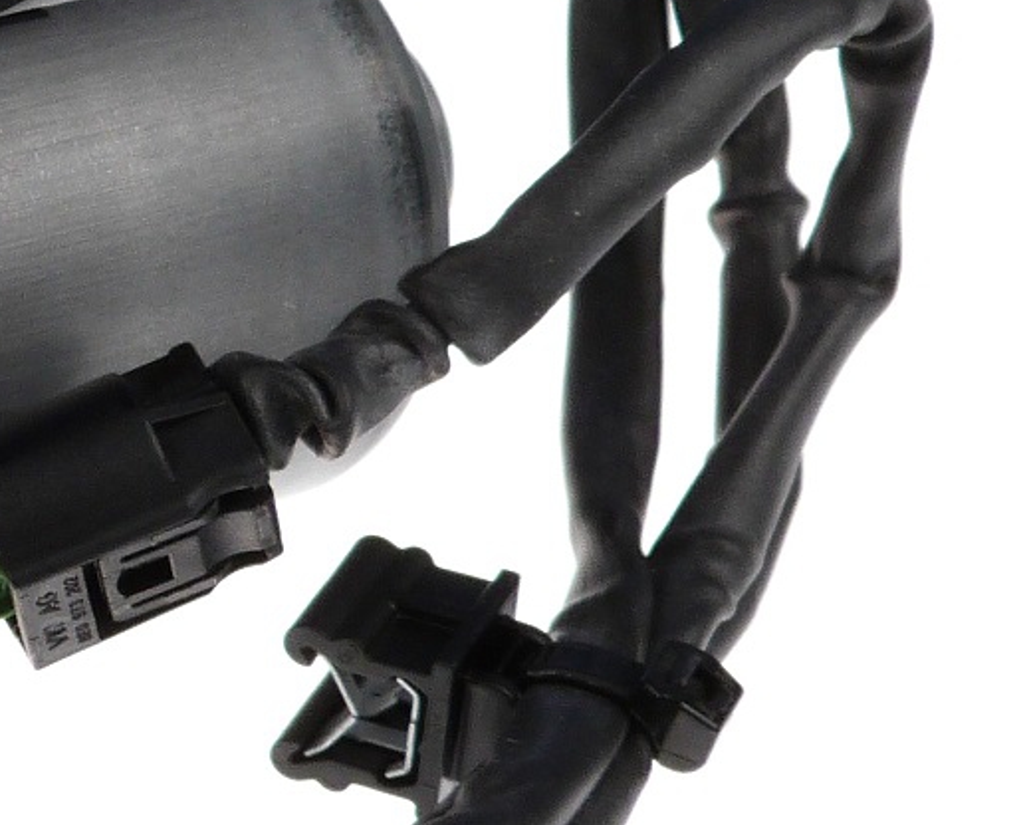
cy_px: 315
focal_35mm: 184
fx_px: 5615
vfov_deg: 8.4
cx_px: -672
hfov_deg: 10.0
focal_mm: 8.7
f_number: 3.6
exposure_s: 1/100
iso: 100
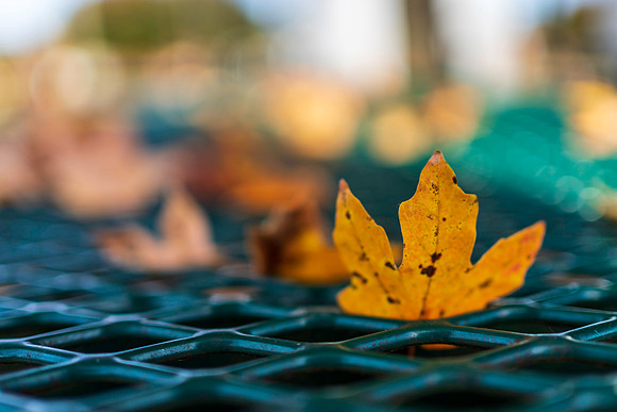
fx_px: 688
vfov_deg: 33.2
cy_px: 236
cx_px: 317
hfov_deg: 48.3
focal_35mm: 40
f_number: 2
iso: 100
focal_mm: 35
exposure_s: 1/800
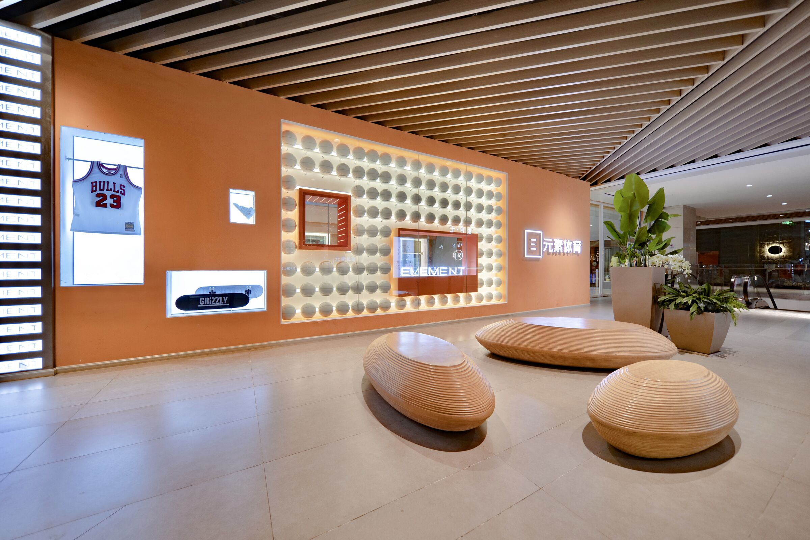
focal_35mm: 12
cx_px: 405
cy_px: 270
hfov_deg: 112.6
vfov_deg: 90.0
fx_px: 270
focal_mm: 12
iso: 400
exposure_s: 1/100
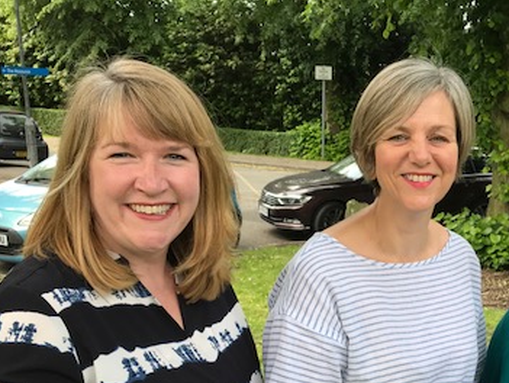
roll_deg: -3.7
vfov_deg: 27.5
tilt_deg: -18.7
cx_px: 393
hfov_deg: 36.4
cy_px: 347
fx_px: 751
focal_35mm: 51
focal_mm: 3.99
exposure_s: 1/287
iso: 20
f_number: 1.8
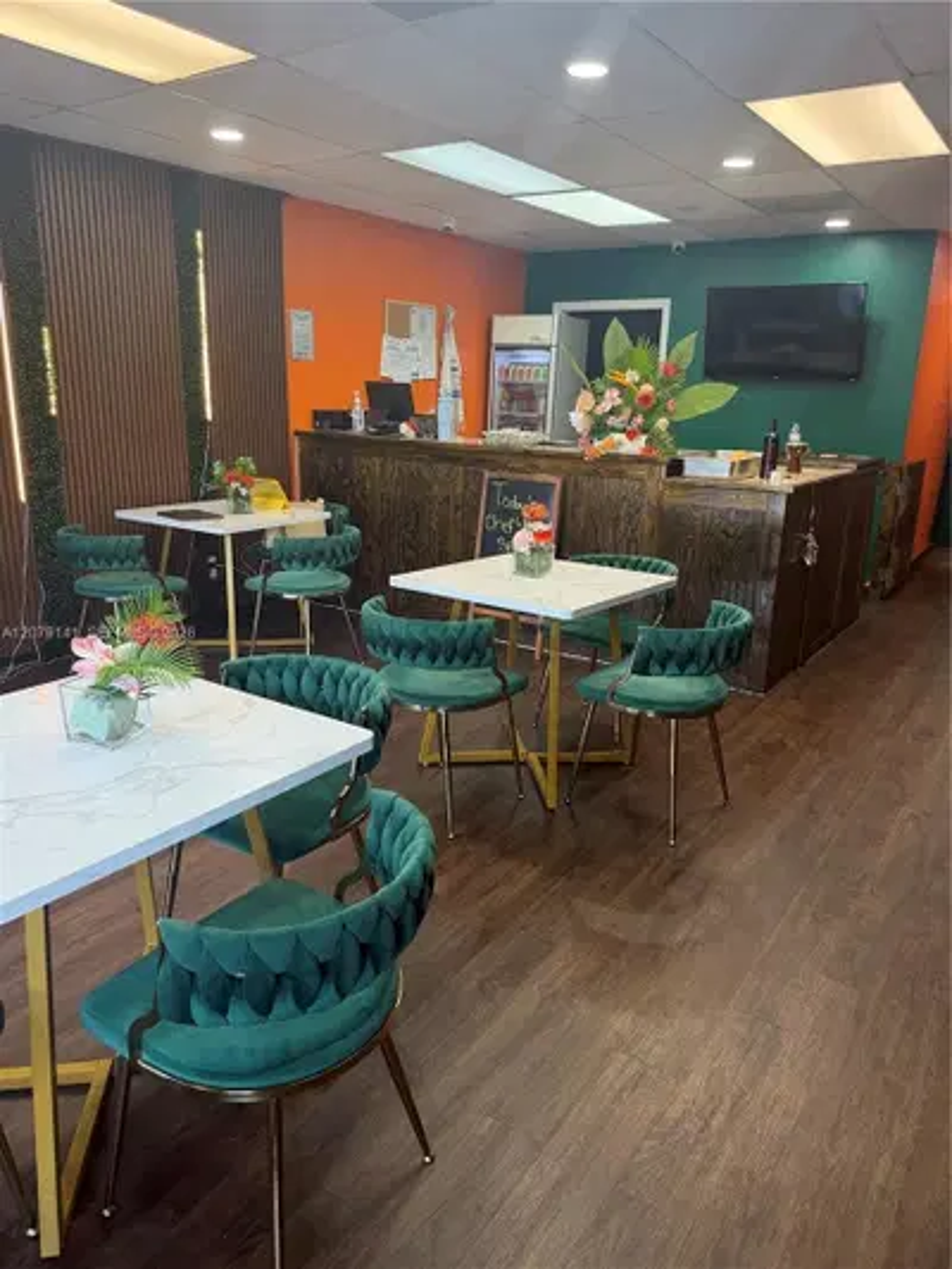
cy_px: 634
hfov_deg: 56.8
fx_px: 880
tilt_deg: -15.6
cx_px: 476
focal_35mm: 24
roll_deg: -2.8
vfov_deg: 71.6
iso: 250
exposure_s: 1/120
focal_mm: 6.76
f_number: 1.78
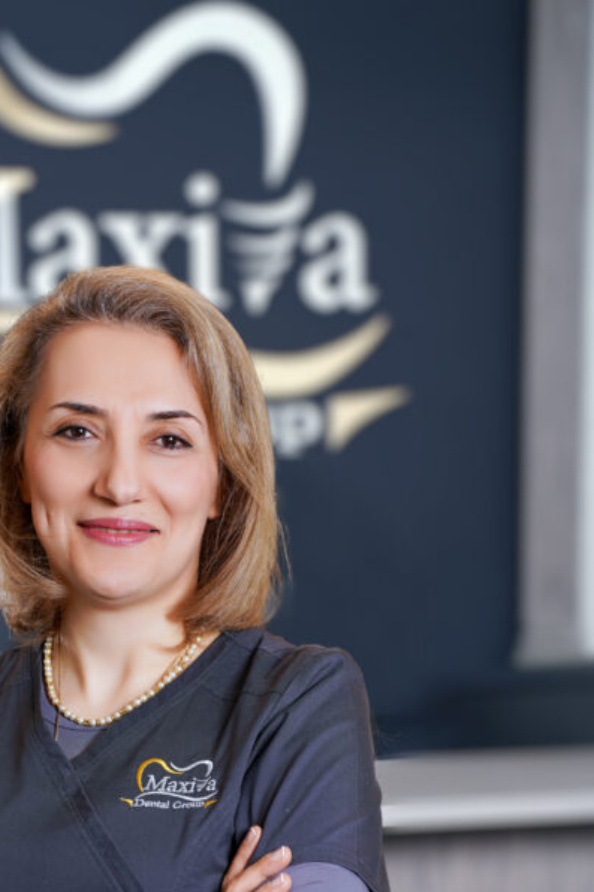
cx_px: 122
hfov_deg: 12.4
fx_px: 2724
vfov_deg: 18.4
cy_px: 717
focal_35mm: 110
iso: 100
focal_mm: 64
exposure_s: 1/125
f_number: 5
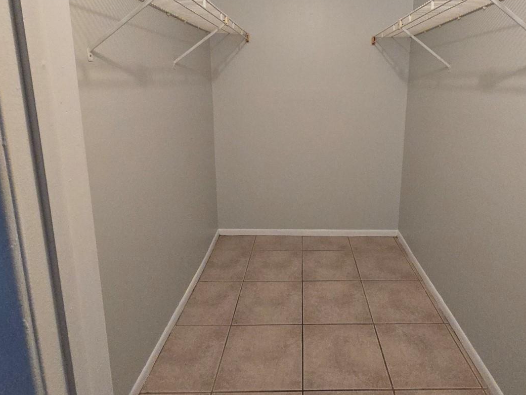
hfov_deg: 80.9
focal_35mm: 20
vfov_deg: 64.8
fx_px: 304
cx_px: 313
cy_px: 142
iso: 400
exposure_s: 1/60
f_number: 2.2
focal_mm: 2.2
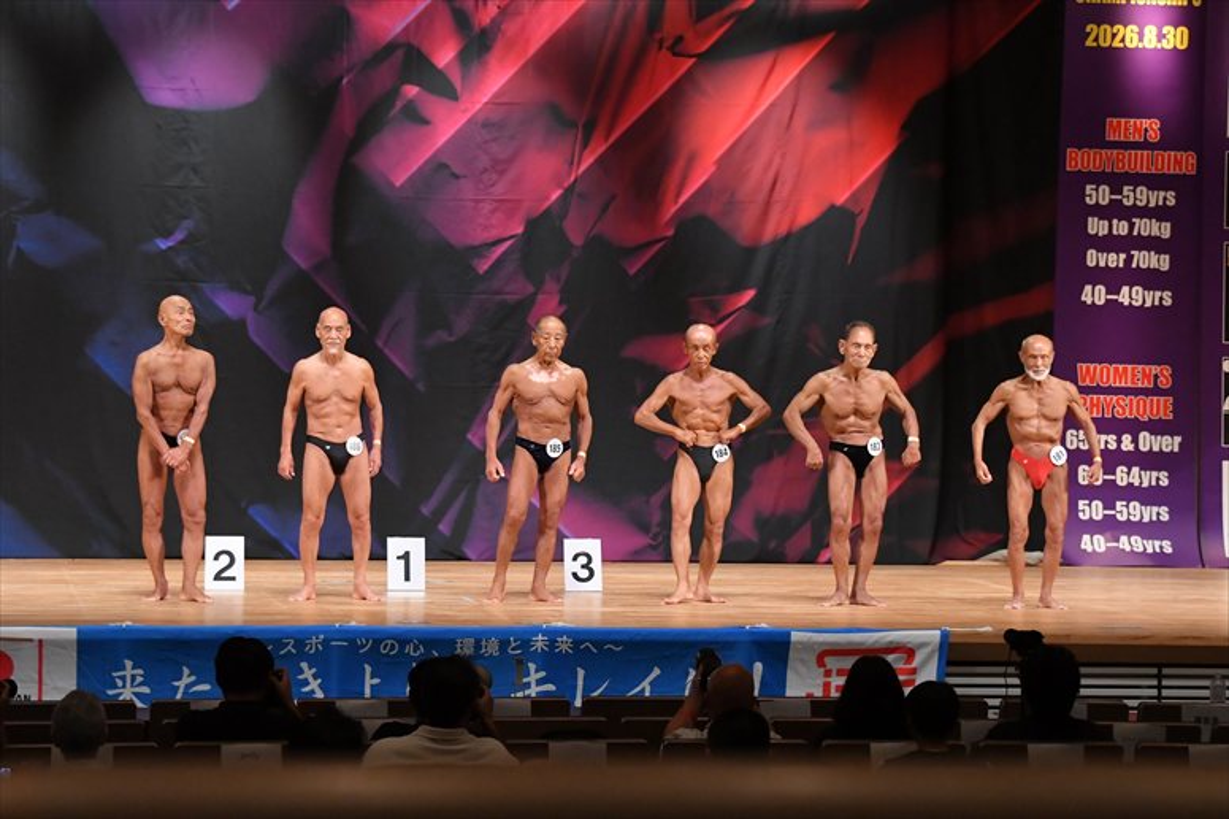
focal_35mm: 117
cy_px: 410
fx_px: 3992
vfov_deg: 11.7
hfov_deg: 17.5
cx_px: 614
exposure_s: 1/400
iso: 5000
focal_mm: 78
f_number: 5.6
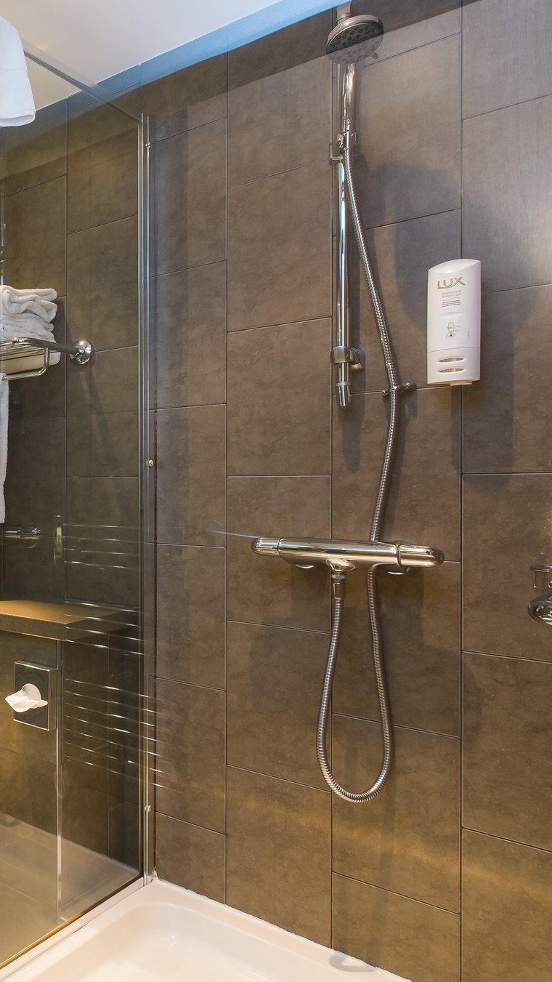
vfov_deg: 69.9
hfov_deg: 31.9
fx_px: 703
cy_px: 492
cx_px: -178
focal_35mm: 27
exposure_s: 1
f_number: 9
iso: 200
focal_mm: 11.5
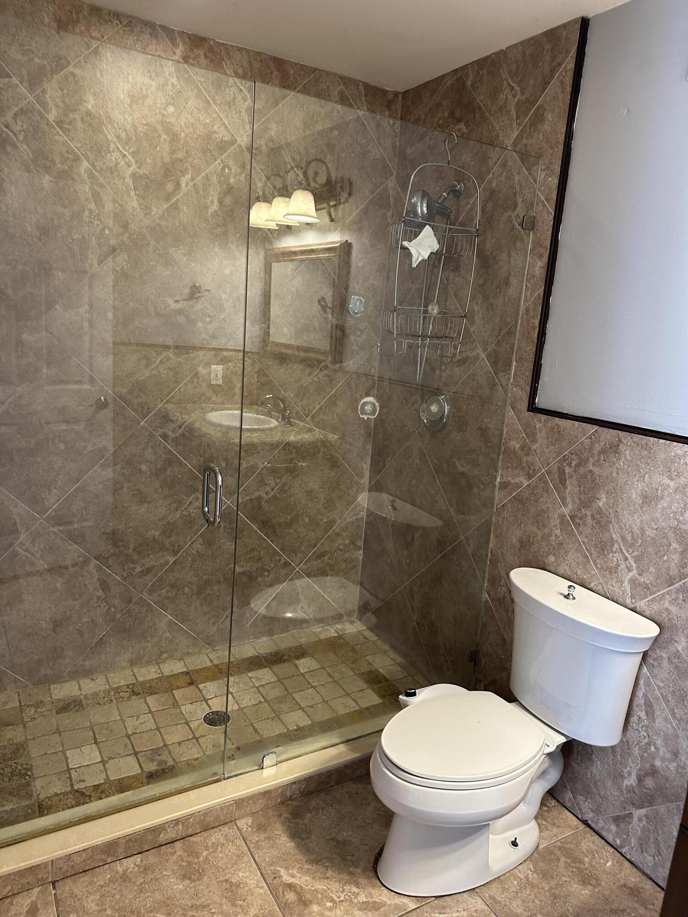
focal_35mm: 24
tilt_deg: -12.3
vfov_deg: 71.6
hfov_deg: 56.8
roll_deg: -5.1
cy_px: 458
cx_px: 344
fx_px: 636
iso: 320
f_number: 1.78
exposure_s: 1/60
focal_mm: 6.86
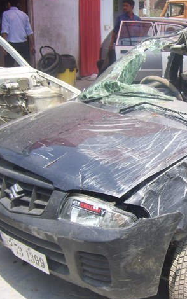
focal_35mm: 52
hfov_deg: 23.9
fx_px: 424
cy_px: 148
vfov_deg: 38.9
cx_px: 181
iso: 80
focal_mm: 6
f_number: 4.8
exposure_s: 1/250
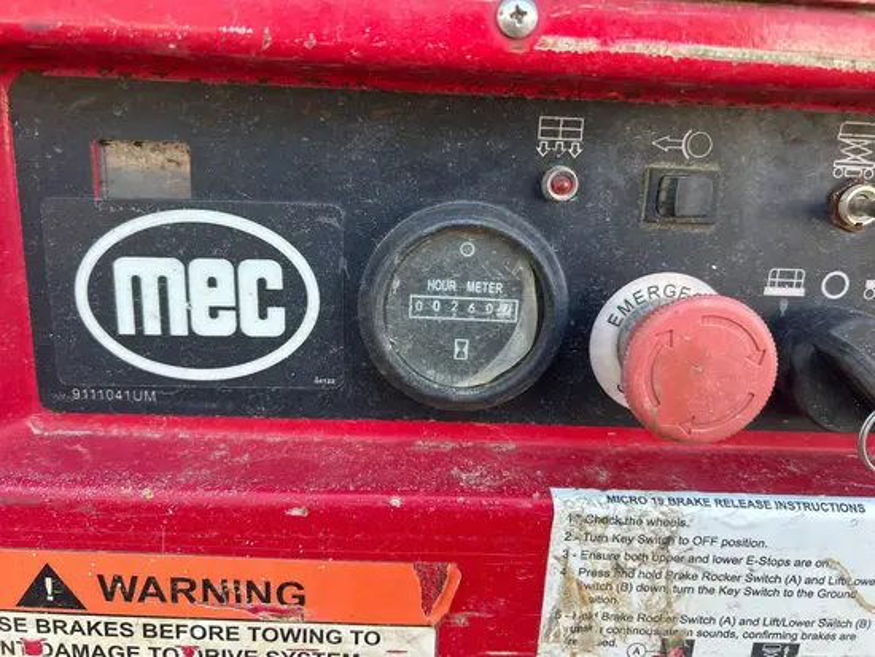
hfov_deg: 67.3
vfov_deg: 53.1
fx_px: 657
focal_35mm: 26
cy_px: 328
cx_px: 438
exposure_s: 1/123
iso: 32
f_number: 1.5
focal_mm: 5.7
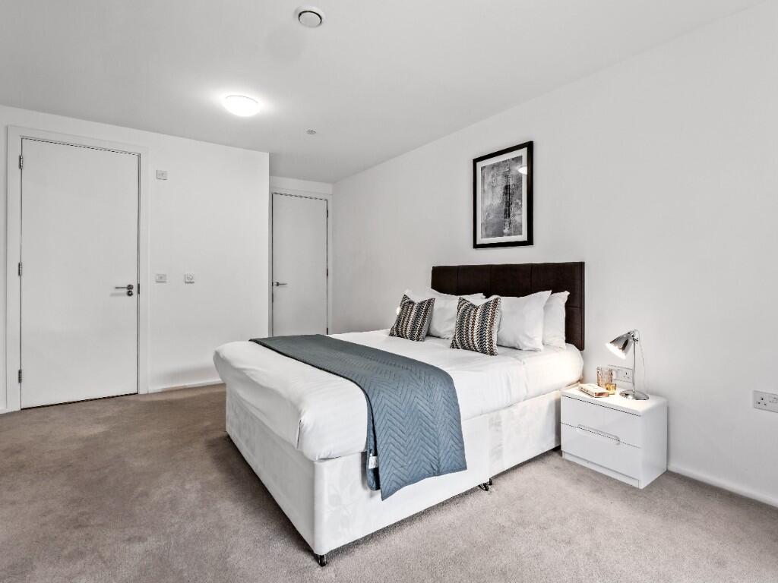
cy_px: 292
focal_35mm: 16
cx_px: 389
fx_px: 360
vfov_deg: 78.1
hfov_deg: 94.5
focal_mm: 8
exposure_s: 1/2.5
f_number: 6.3
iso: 100
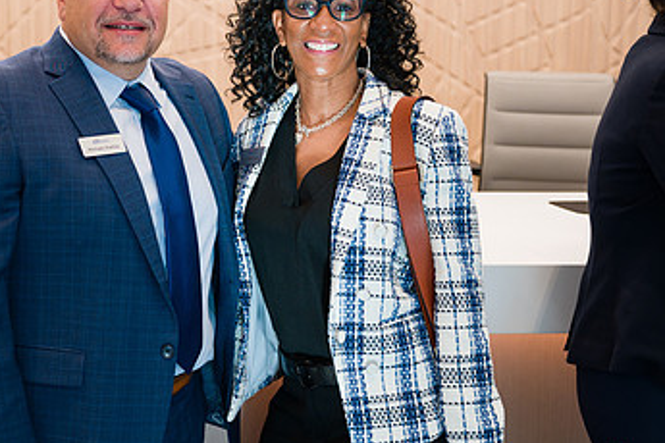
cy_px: 177
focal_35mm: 61
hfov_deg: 32.4
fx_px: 1127
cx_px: 193
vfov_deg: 22.2
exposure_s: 1/200
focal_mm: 36
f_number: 3.2
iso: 320
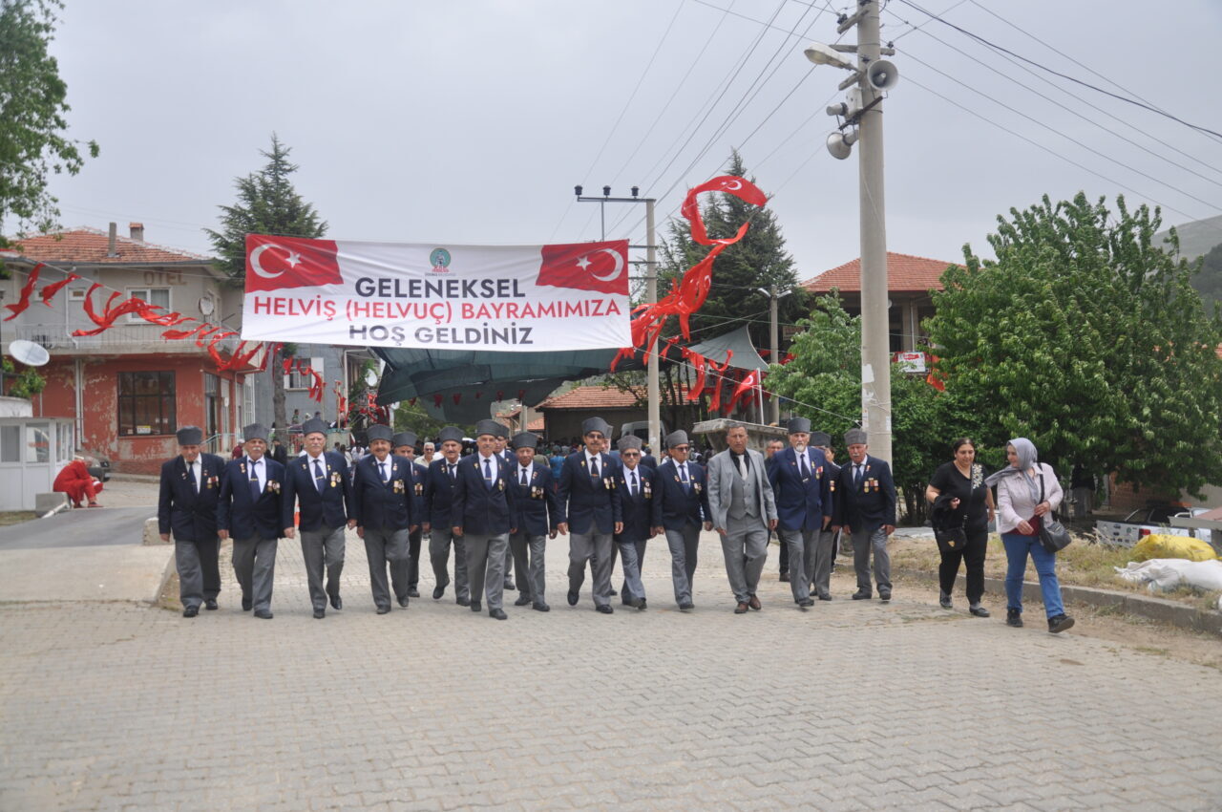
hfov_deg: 57.3
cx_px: 611
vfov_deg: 39.9
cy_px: 406
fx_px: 1119
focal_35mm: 33
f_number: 5
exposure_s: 1/1250
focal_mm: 22
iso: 250
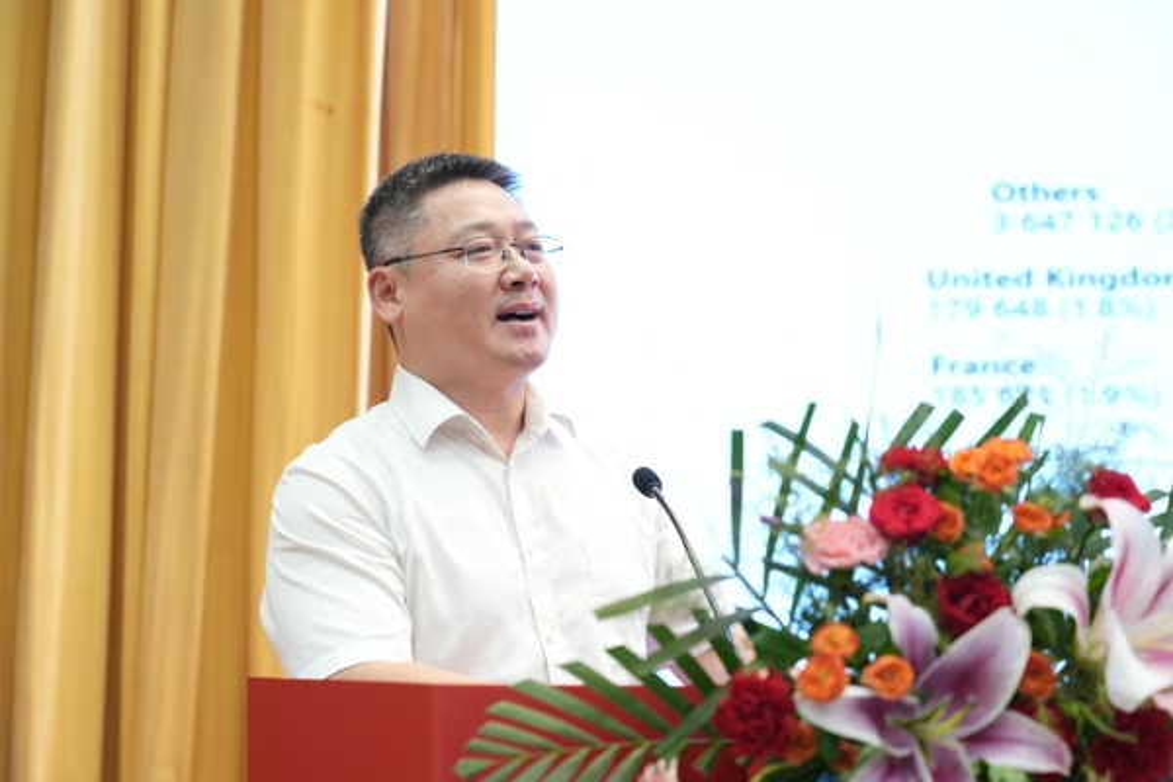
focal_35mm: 63
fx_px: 2053
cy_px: 391
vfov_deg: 21.6
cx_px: 586
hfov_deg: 31.9
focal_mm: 63
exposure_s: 1/80
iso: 1600
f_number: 4
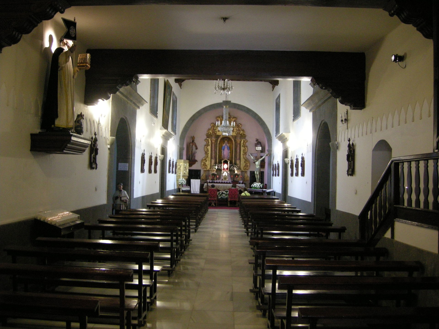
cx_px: 220
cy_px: 164
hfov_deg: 51.4
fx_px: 457
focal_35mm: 36
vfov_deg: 39.7
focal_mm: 7.5
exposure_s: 1/10.1
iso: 400
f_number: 2.7
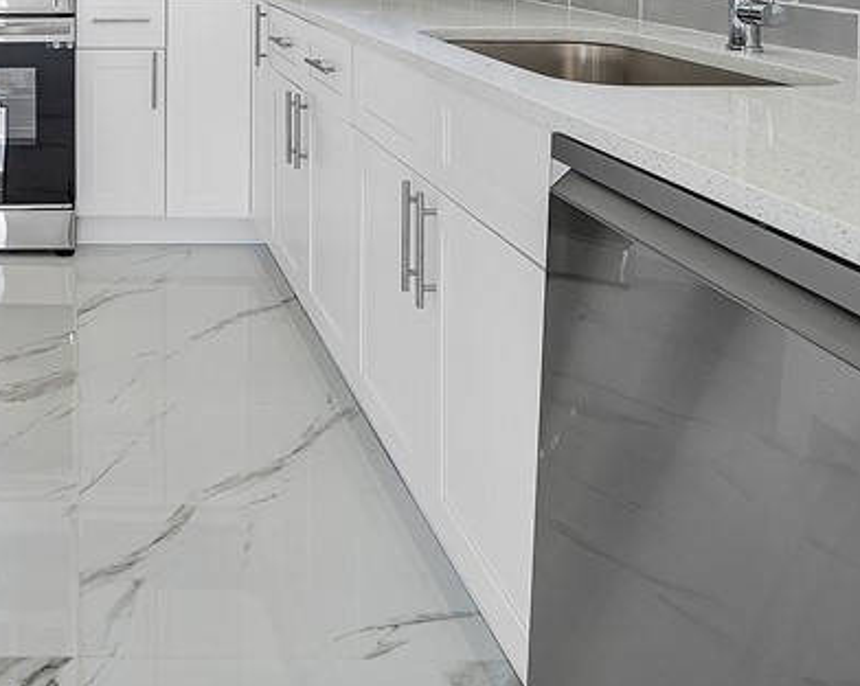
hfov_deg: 42.3
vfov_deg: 33.6
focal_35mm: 39
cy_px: -56
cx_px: 59
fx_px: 992
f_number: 4
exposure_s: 1/60
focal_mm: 10
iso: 100
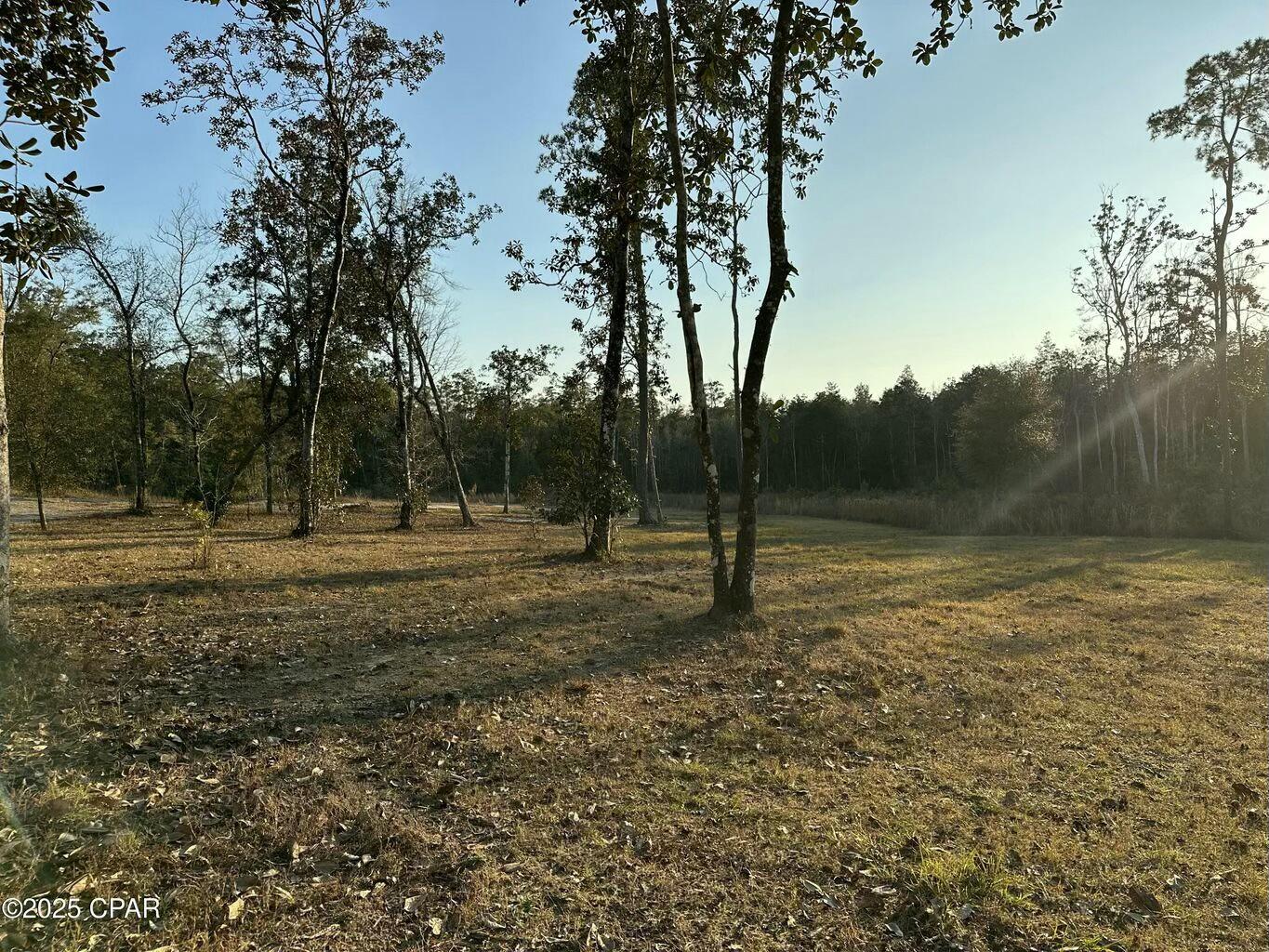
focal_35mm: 24
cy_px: 476
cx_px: 634
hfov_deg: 71.6
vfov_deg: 56.8
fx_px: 880
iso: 80
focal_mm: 6.86
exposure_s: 1/2882
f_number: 1.78
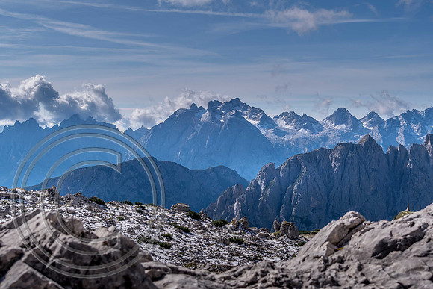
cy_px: 144
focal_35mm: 57
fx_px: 686
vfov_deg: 23.8
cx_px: 216
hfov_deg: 35.0
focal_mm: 38
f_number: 6.3
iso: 400
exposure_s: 1/800
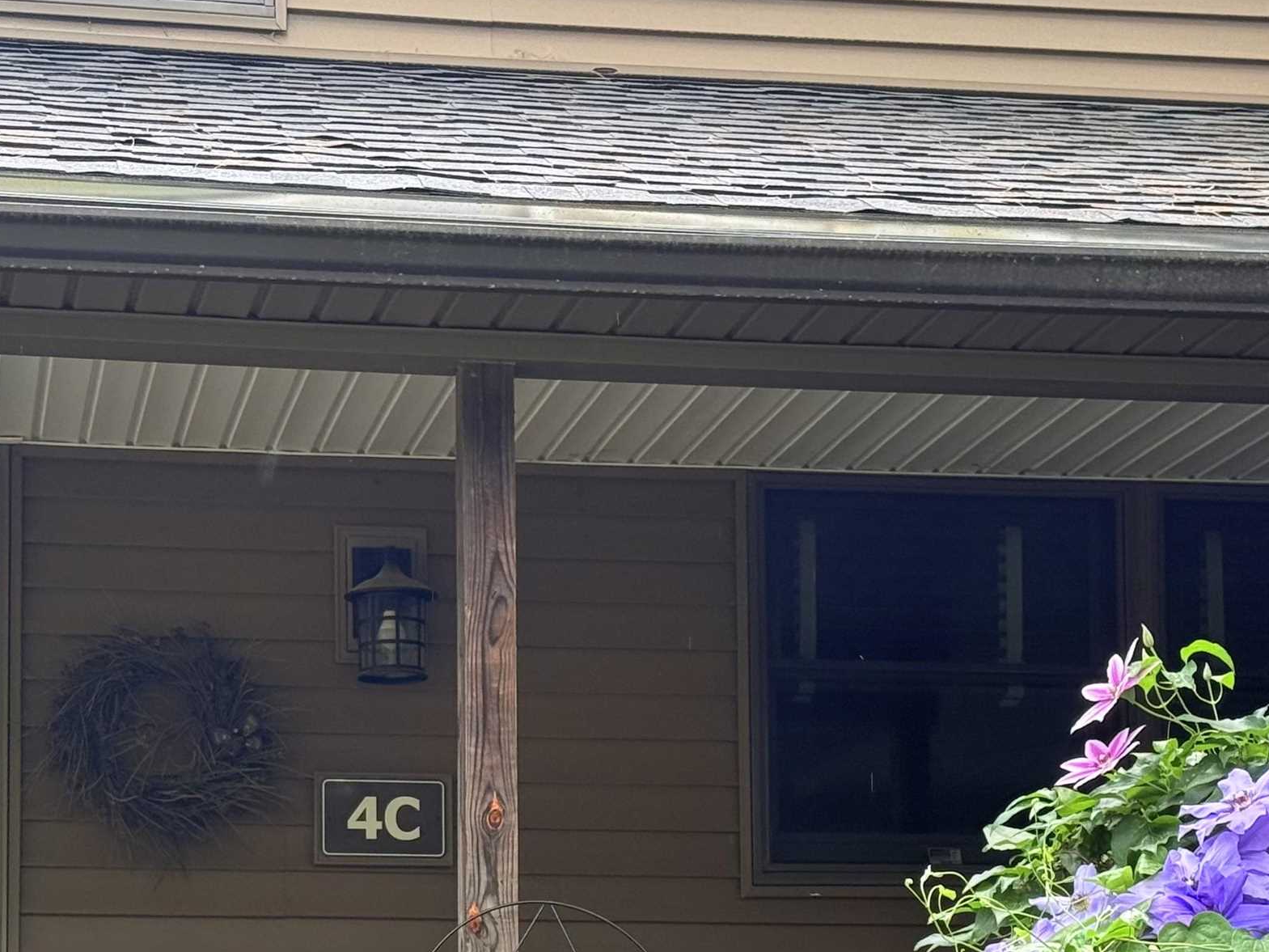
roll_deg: +0.5
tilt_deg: +8.2
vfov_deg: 15.5
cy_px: 915
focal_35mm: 94
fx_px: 3446
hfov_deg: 20.8
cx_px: 538
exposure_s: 1/160
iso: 80
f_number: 1.78
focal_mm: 6.76
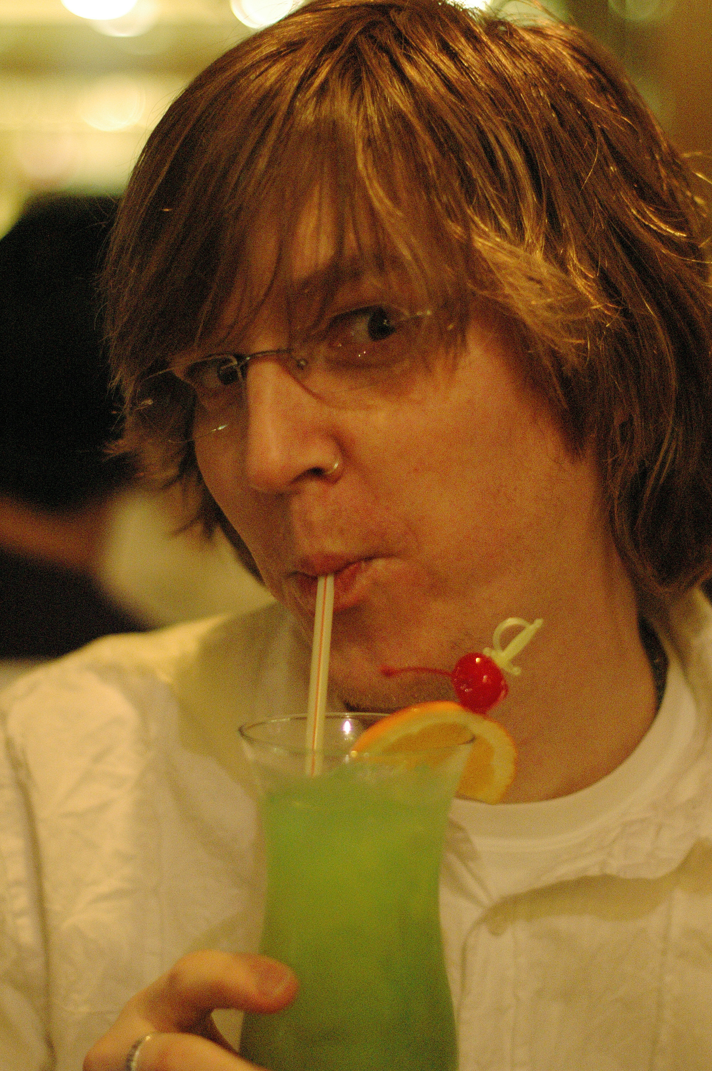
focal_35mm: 75
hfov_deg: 18.1
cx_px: 356
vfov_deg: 27.0
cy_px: 536
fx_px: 2229
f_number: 1.8
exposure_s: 1/30
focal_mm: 50
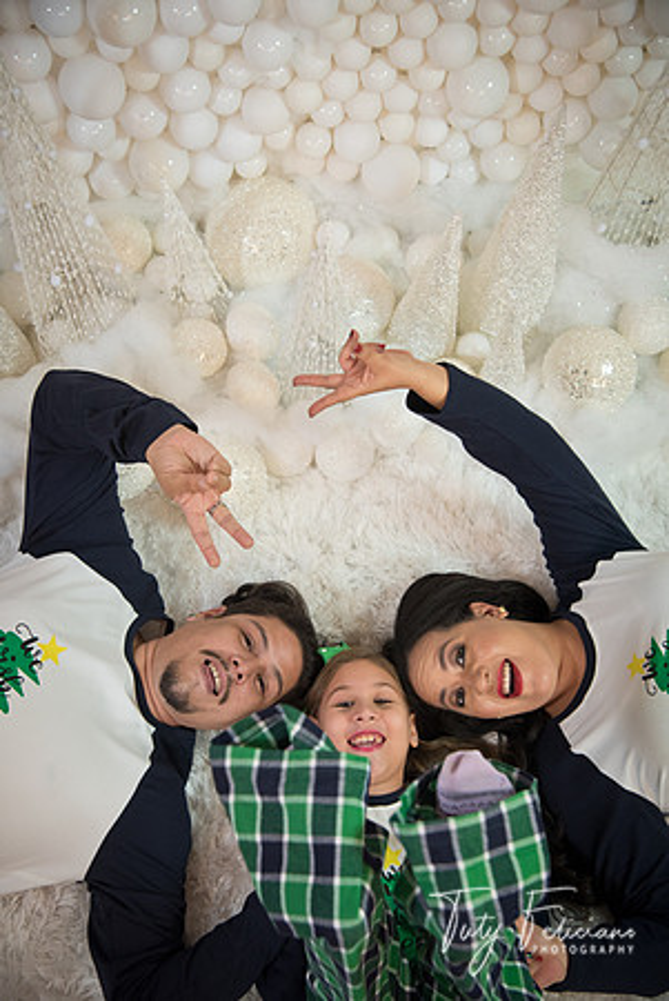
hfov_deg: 26.0
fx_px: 1446
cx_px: 334
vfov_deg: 38.2
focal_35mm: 52
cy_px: 500
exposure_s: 1/100
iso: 1000
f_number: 4.5
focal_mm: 52
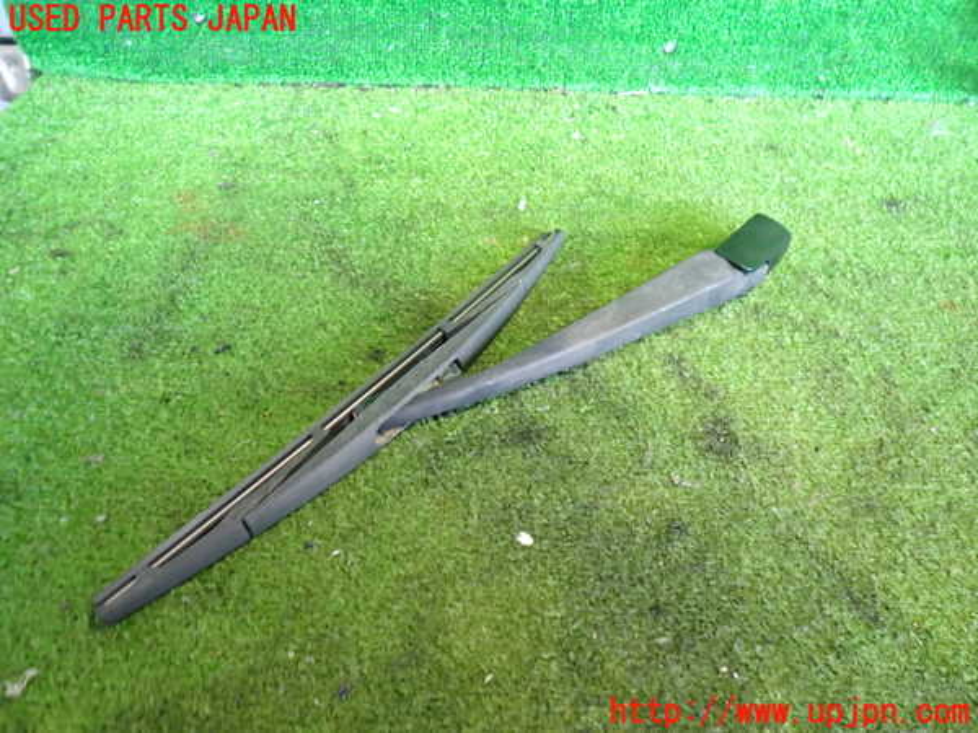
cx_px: 489
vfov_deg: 54.9
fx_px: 706
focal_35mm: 25
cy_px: 366
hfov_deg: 69.4
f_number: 2
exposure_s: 1/30
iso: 320
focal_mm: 4.5
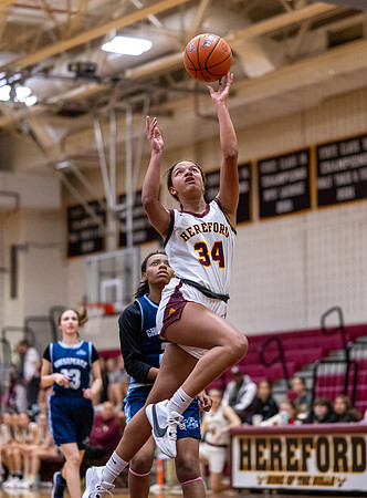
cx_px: 218
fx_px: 1786
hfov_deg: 11.7
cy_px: 245
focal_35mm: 125
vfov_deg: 15.9
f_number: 1.8
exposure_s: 1/1250
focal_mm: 85
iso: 2800
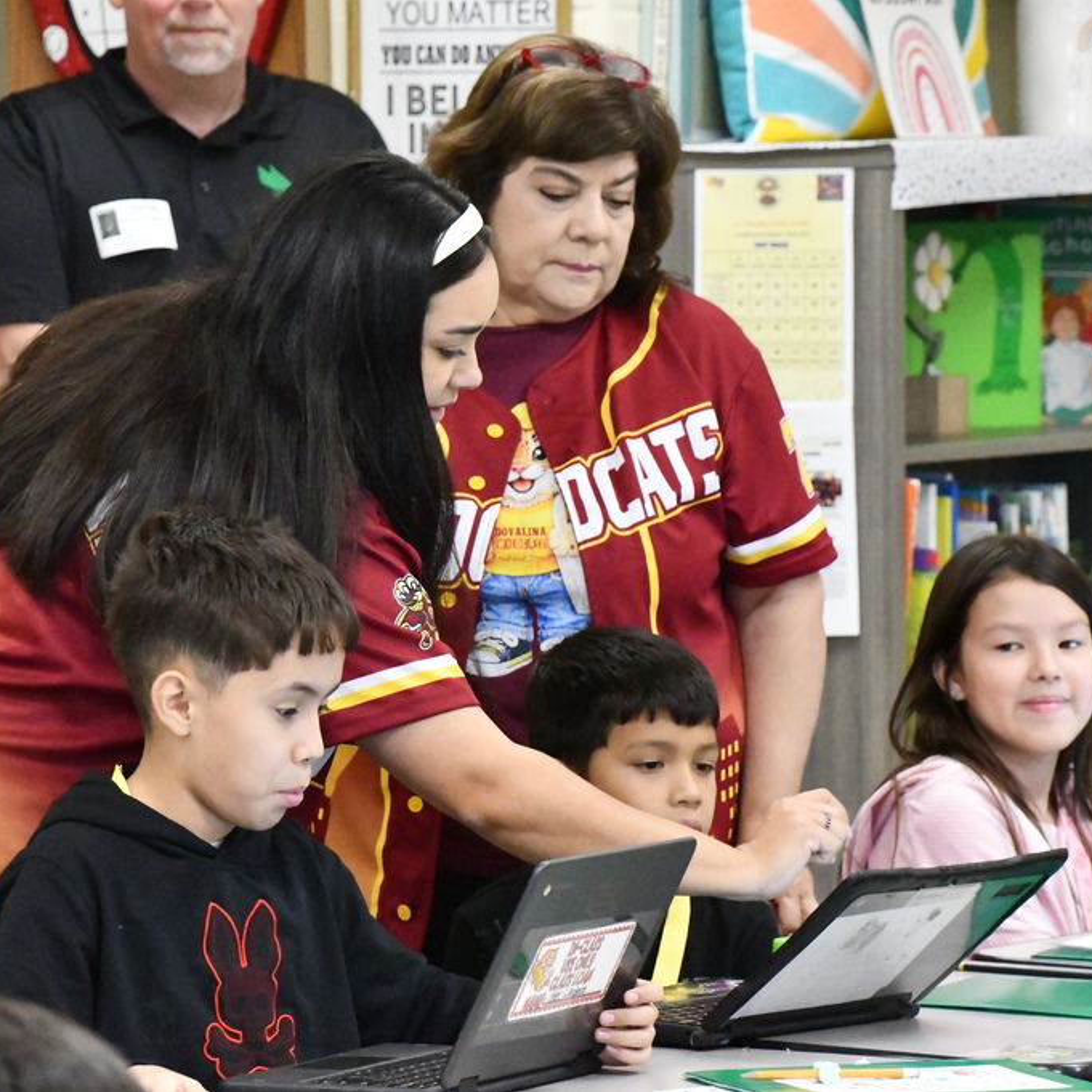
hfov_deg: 8.3
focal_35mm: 211
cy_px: 546
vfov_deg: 8.3
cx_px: 550
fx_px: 7531
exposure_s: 1/250
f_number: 8
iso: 20000
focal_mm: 110
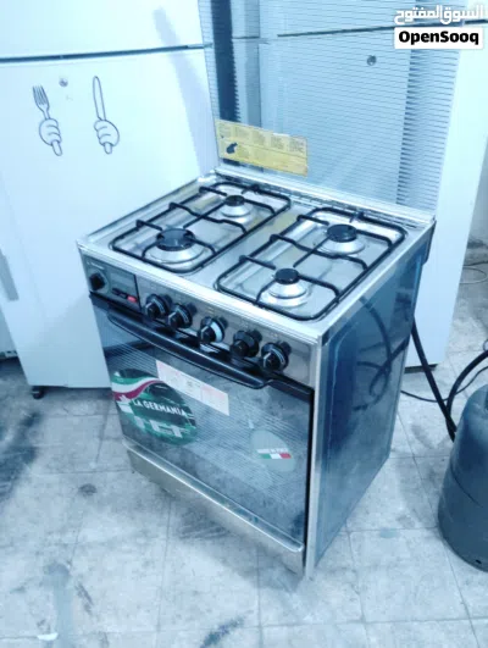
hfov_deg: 48.3
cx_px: 244
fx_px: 544
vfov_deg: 61.6
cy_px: 324
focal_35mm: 29
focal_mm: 4.25
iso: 555
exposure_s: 1/33.3
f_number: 1.8
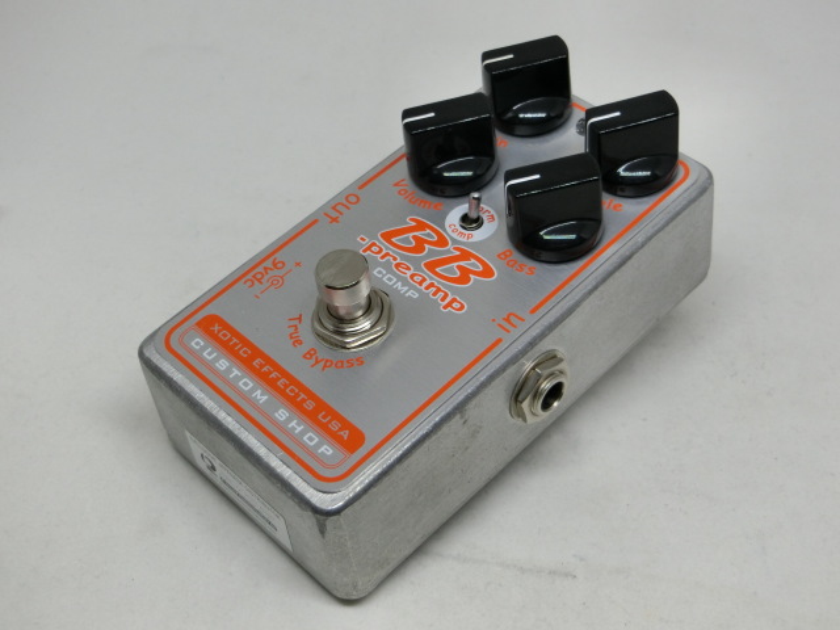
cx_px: 420
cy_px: 315
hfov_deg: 36.8
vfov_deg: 28.0
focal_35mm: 52
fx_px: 1262
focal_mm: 9.3
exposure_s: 1/125
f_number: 4.7
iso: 125
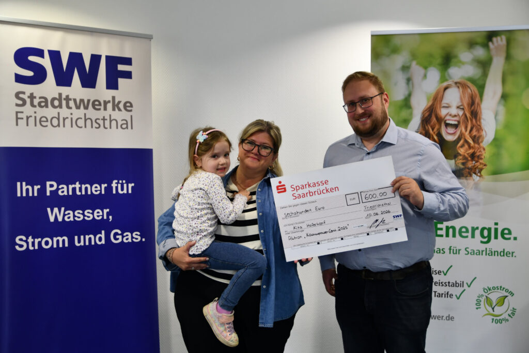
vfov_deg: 28.1
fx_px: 705
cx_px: 264
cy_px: 176
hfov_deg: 41.1
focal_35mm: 48
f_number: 2.8
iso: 360
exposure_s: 1/125
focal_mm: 32
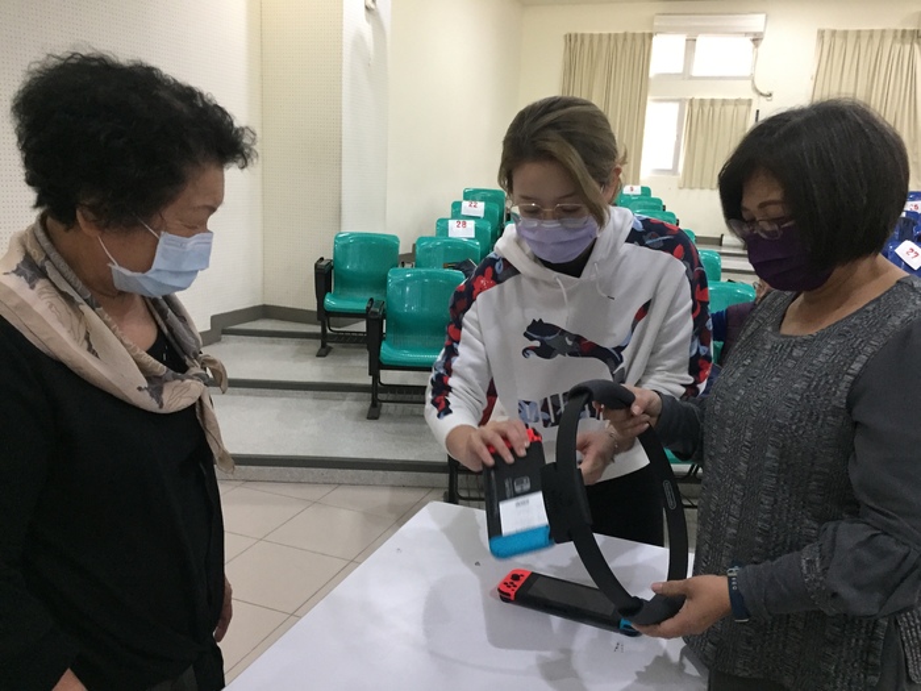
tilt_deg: -12.0
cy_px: 346
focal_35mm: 29
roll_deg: -4.0
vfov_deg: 48.2
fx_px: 772
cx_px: 460
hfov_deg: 61.7
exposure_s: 1/30
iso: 250
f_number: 2.2
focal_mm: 4.15
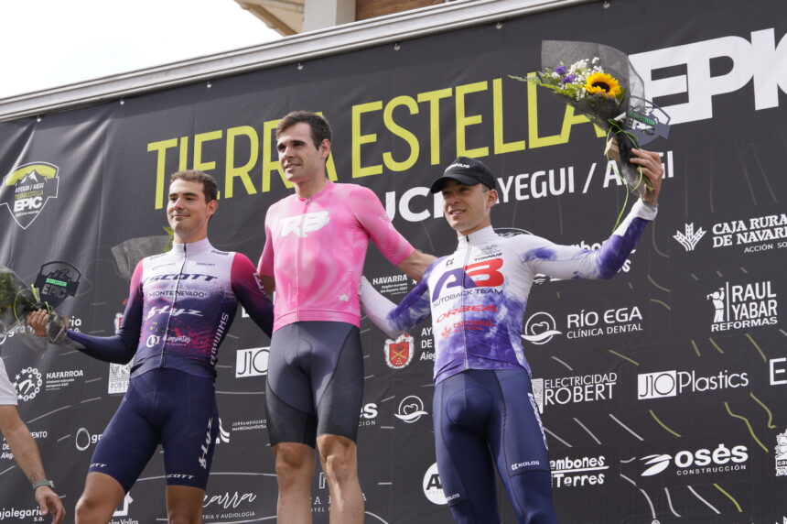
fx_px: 1900
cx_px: 394
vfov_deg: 15.7
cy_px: 262
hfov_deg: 23.4
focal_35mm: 87
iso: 200
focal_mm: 58
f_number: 4
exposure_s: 1/1000
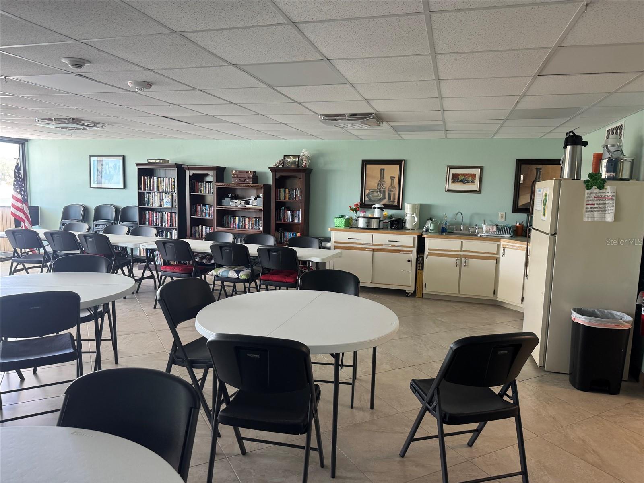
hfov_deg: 71.6
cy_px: 242
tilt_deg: -7.9
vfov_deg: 56.8
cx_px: 322
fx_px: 446
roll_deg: -2.2
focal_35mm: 24
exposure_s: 1/60
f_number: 1.78
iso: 125
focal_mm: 6.76
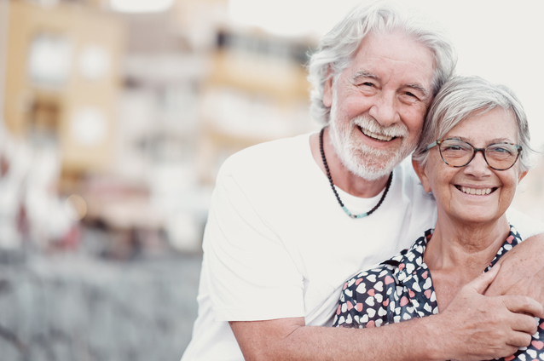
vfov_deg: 16.2
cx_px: 272
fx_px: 1268
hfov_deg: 24.2
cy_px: 180
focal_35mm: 84
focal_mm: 56
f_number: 1.2
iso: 100
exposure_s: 1/125
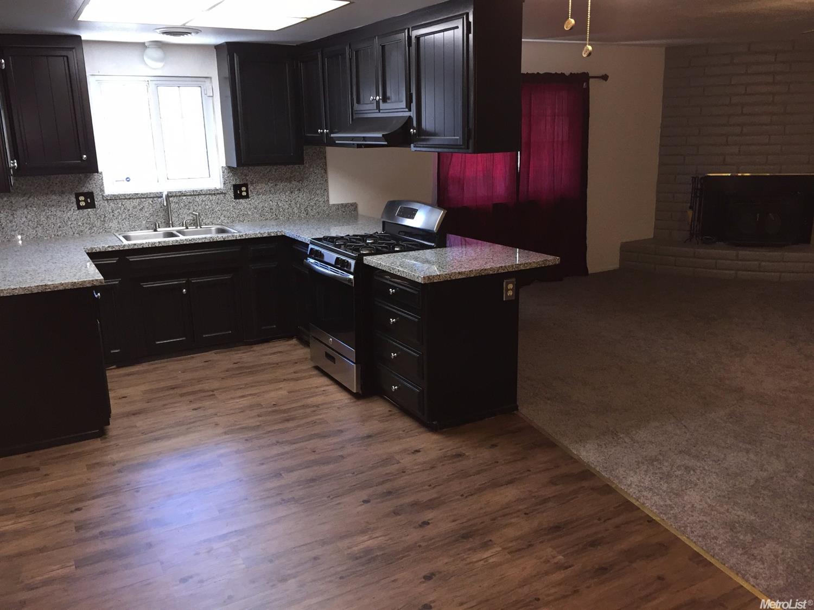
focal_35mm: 29
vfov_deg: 48.2
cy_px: 305
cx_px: 407
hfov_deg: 61.7
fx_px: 682
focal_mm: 4.15
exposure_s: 1/30
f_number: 2.2
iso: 200
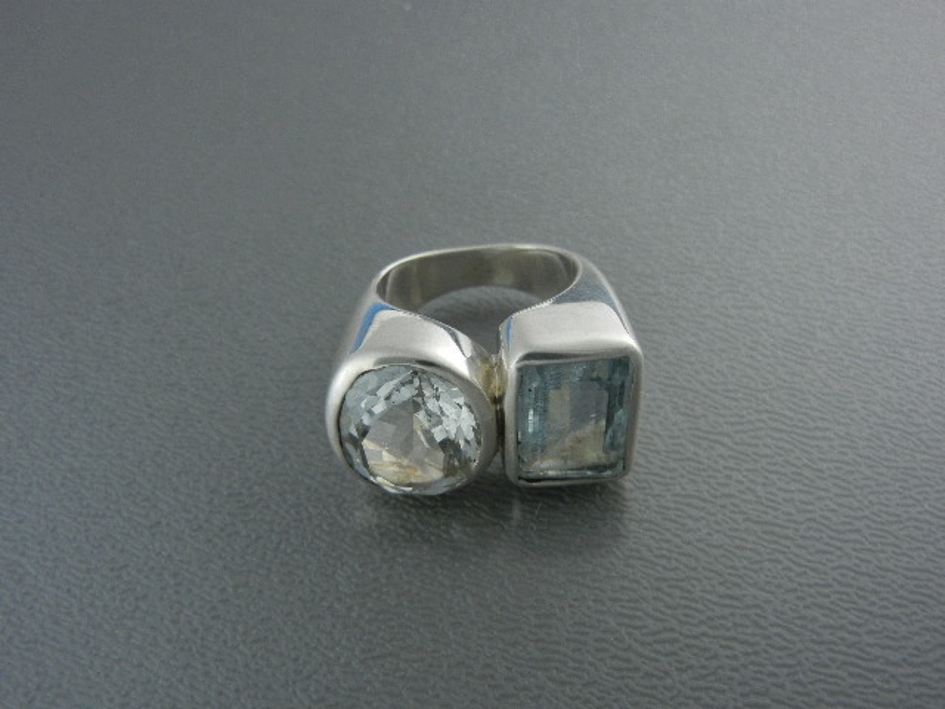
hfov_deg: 42.1
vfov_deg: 32.2
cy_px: 354
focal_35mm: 45
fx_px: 1228
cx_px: 472
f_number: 3.8
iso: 400
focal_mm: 8.1
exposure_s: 1/39.3
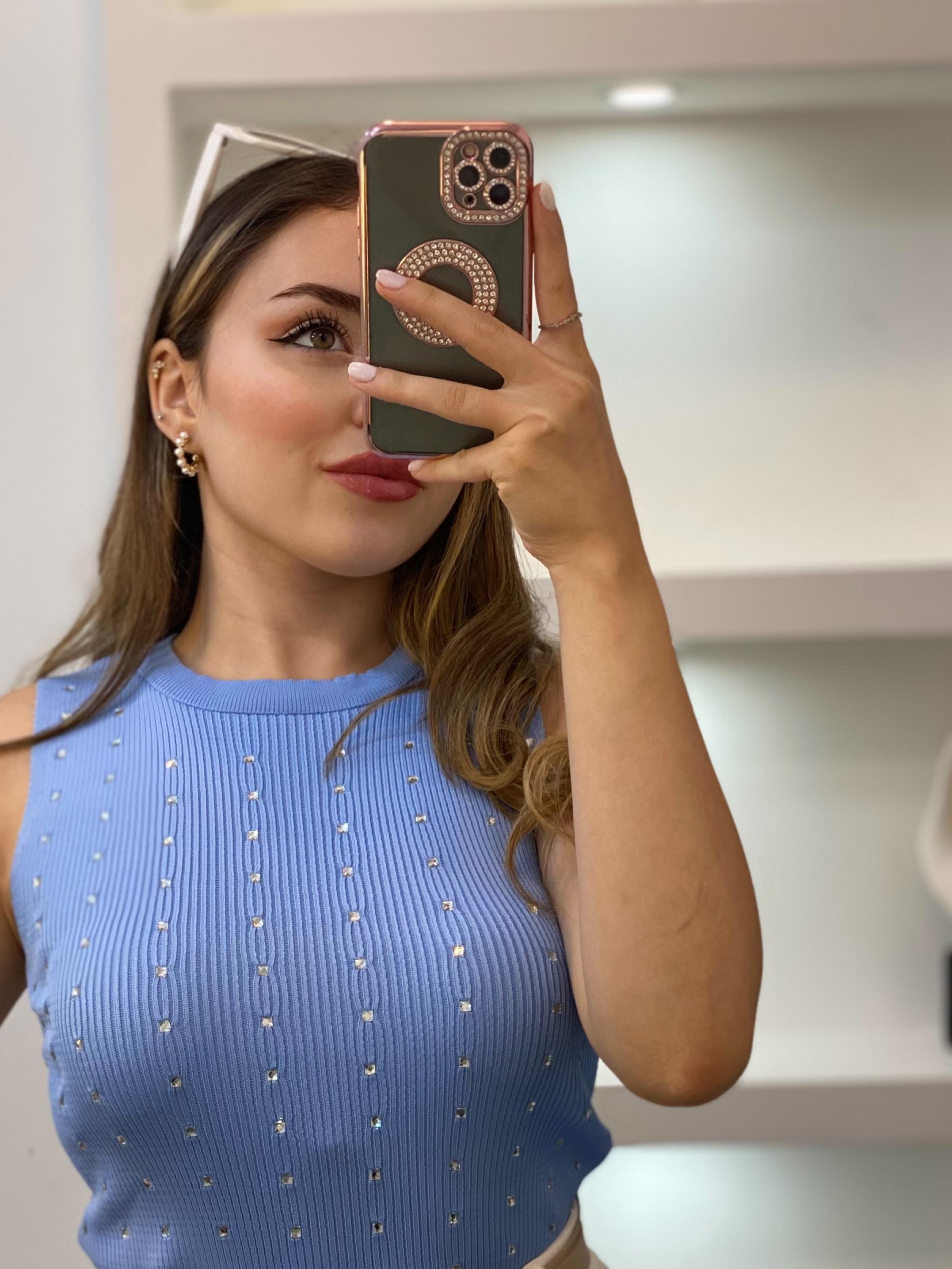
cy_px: 818
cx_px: 306
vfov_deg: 26.6
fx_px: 2677
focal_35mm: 73
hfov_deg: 20.1
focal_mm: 6
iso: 80
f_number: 2
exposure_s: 1/100
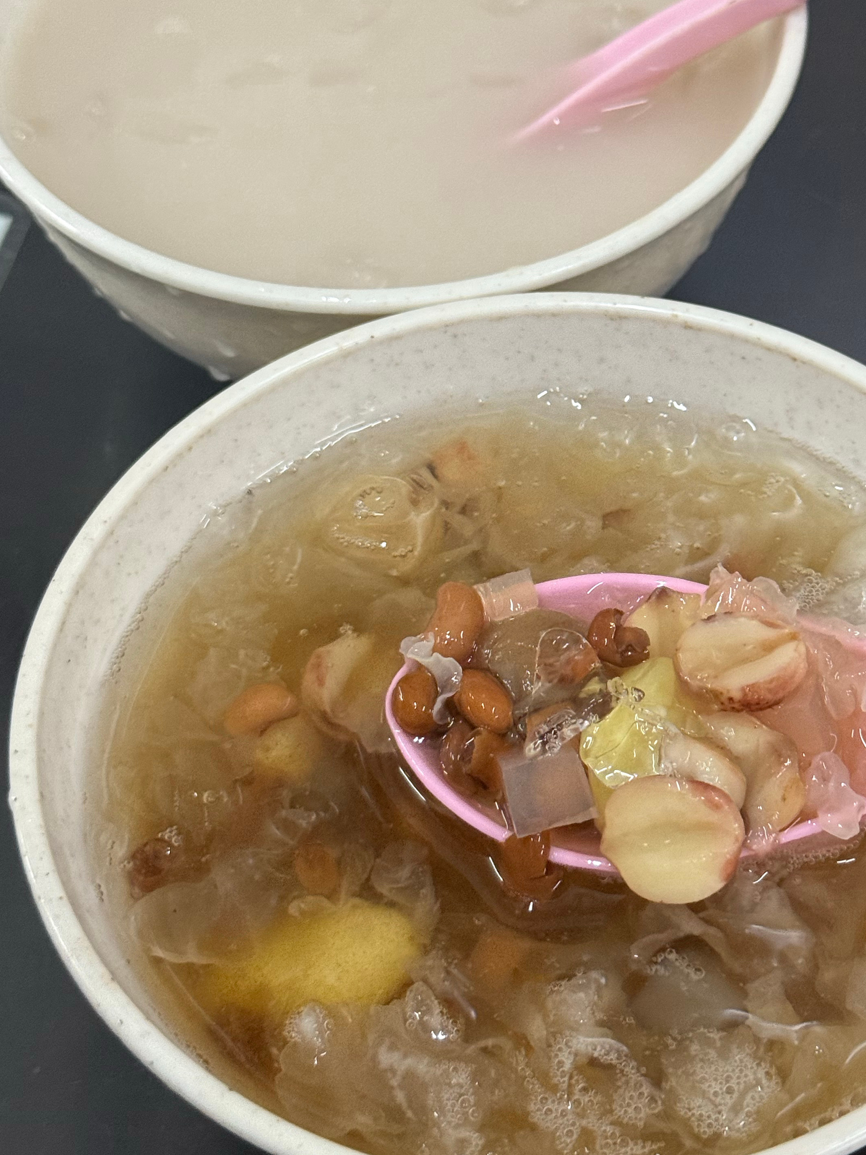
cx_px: 578
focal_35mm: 68
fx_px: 2268
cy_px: 474
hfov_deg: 21.5
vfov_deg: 28.5
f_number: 1.78
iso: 250
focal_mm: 6.76
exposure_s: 1/50
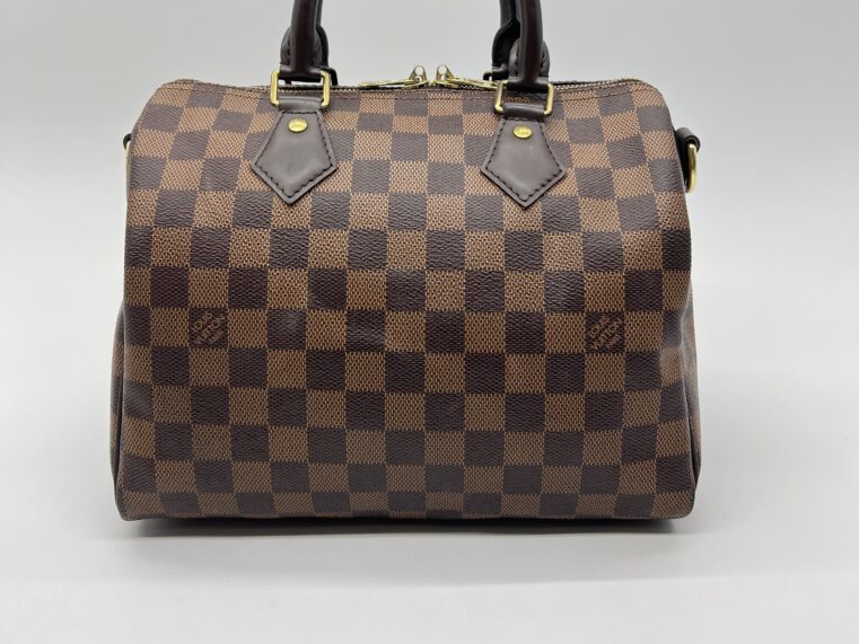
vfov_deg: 39.4
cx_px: 432
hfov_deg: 52.6
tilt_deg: -11.1
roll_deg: +0.8
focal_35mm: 35
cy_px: 143
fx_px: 869
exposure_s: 1/103
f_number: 1.5
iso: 32
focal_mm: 5.7
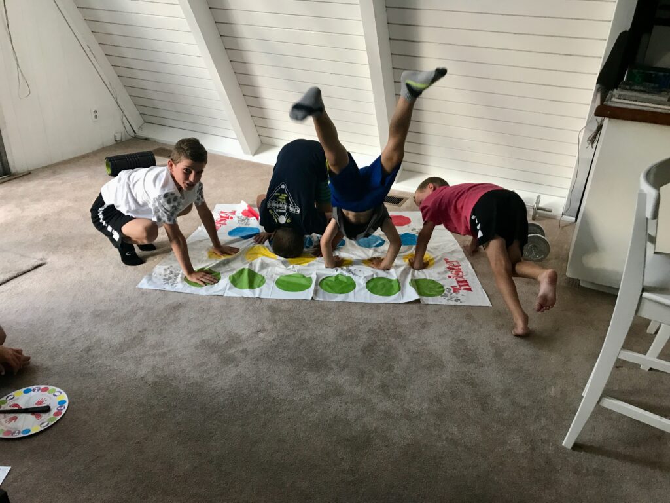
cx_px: 335
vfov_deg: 49.7
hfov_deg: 63.4
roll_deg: -2.1
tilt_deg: -26.9
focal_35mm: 28
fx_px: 542
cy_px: 252
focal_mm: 3.99
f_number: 1.8
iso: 50
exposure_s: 1/15
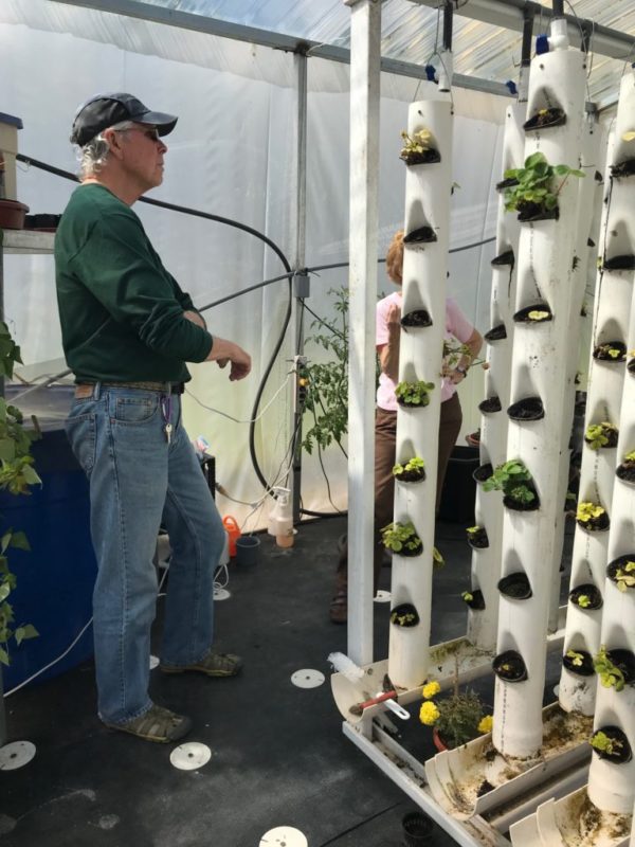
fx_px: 685
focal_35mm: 28
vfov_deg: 63.4
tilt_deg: -11.4
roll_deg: -0.8
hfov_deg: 49.7
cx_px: 318
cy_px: 424
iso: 20
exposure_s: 1/2519
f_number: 1.8
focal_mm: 3.99
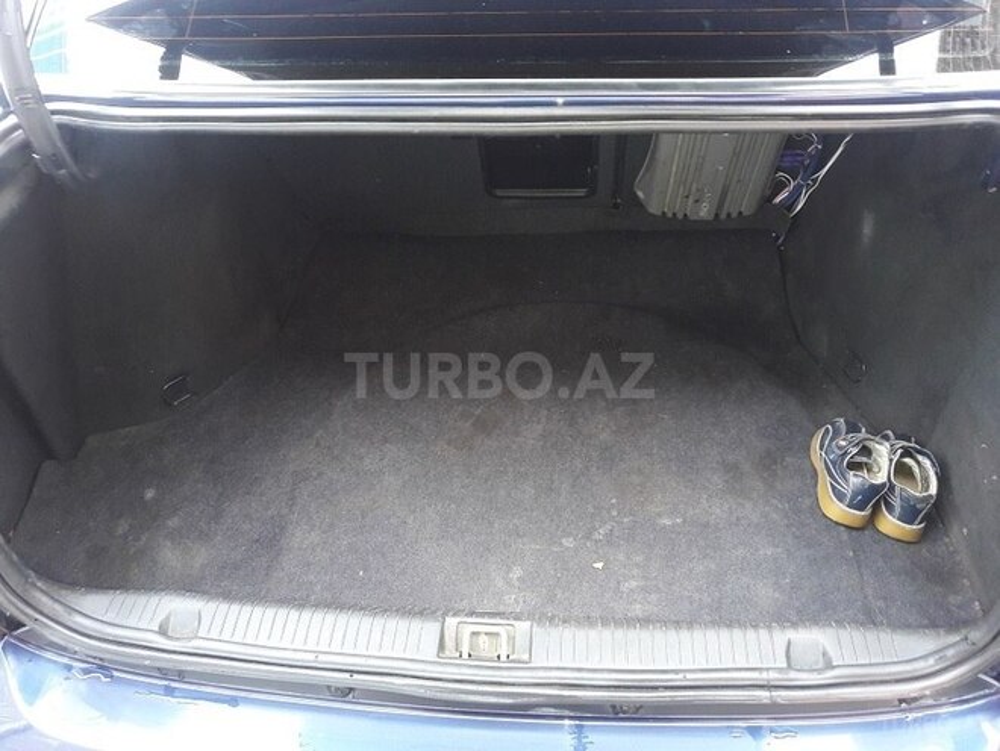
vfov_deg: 49.8
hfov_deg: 63.4
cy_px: 376
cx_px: 500
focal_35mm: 28
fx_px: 809
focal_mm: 3.7
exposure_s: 1/33
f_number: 1.9
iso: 100
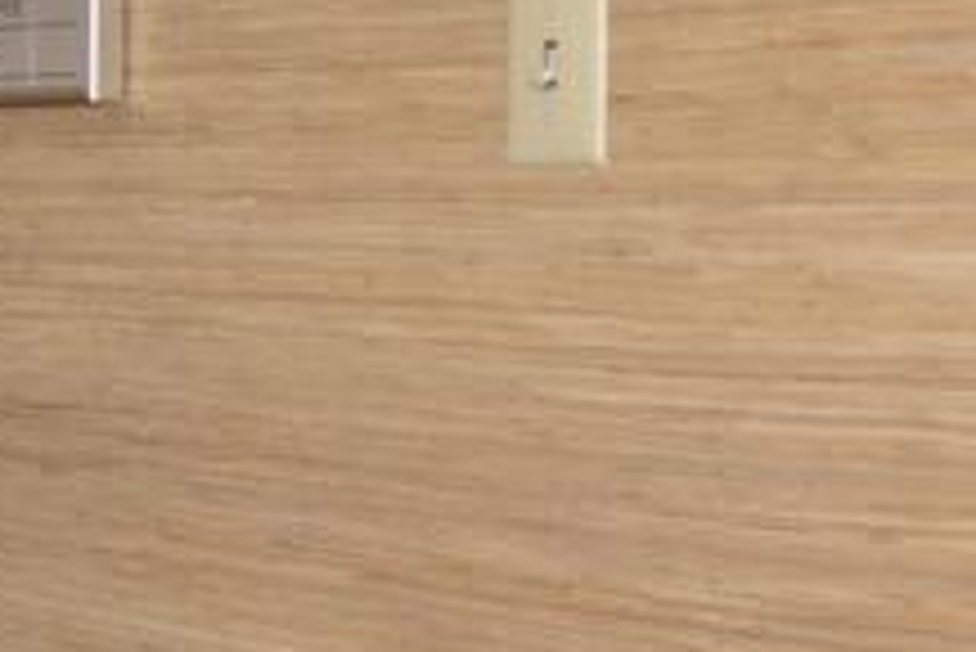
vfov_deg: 11.6
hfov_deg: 14.9
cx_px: -823
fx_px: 3201
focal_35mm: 118
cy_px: 243
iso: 1600
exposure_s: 1/125
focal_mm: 20
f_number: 9
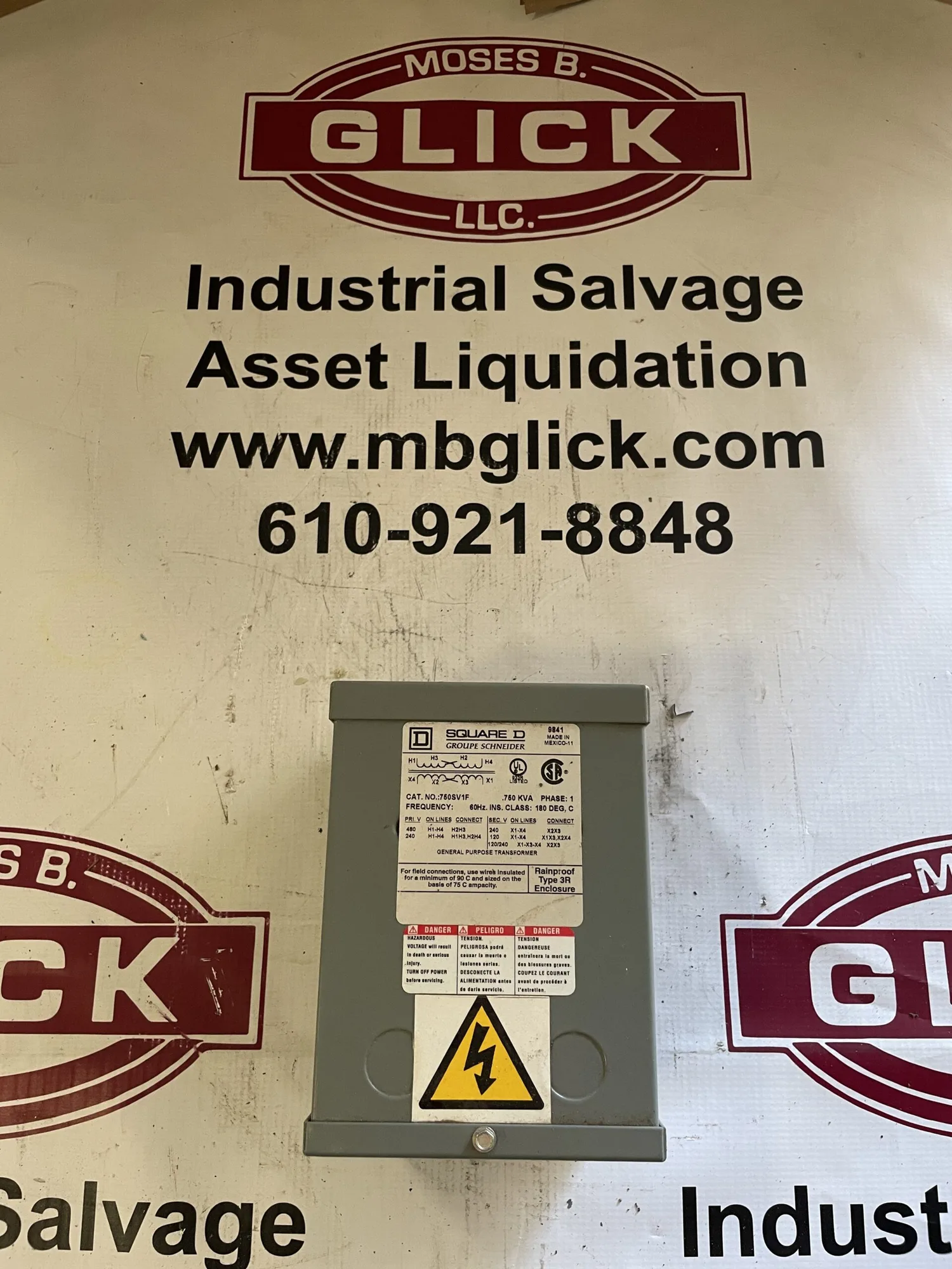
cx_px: 476
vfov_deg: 67.3
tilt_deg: -74.2
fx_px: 953
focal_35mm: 26
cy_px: 634
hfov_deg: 53.1
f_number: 1.6
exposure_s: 1/82
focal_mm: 4.2
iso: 125
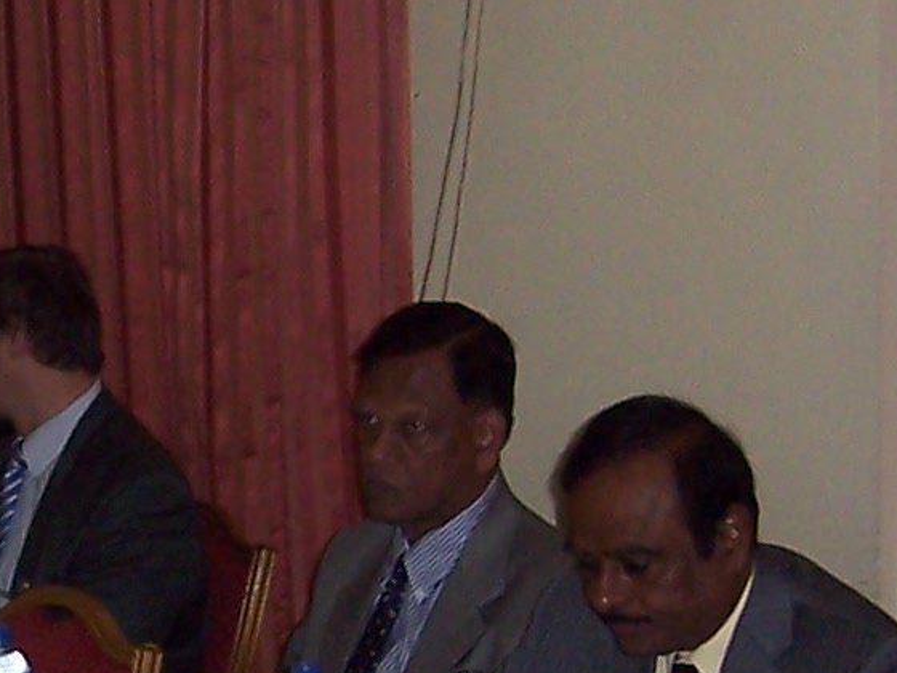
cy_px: 614
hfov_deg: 13.0
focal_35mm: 148
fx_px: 3835
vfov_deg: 10.0
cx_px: -154
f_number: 3
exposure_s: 1/60
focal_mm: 6
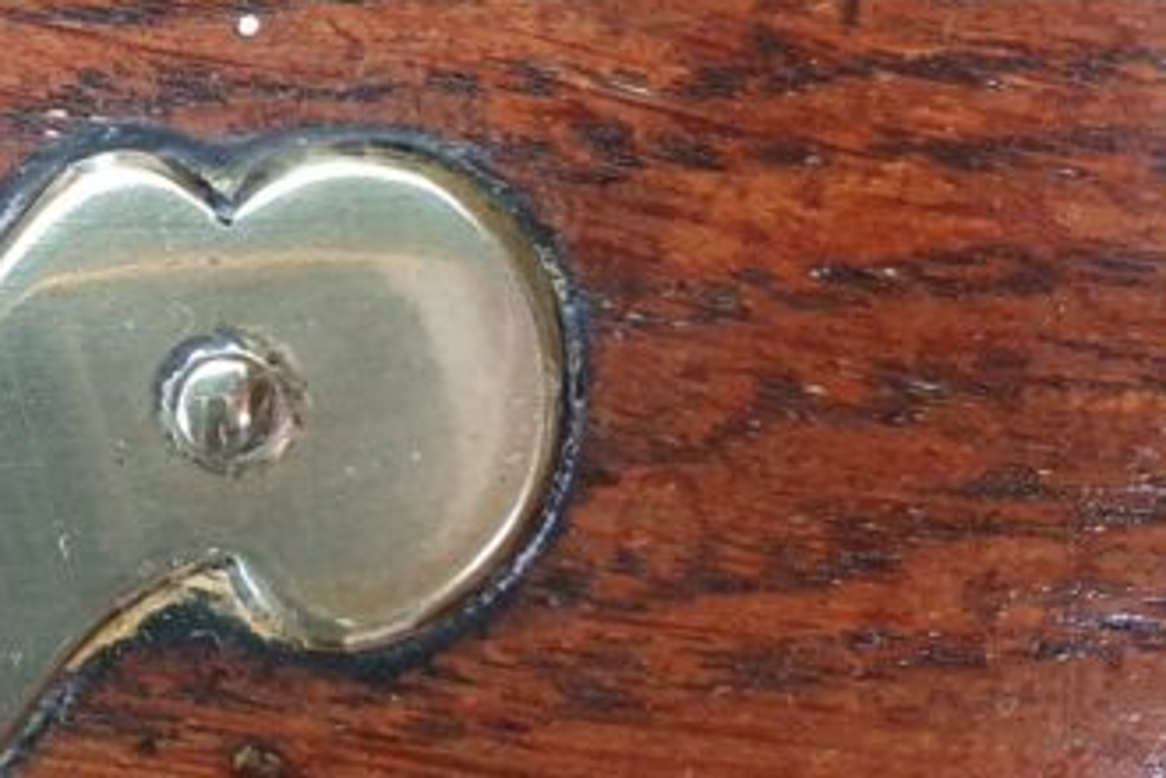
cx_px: -470
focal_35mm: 82
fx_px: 2656
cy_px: -46
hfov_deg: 21.6
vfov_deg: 16.2
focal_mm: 4.32
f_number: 2.4
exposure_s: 1/50
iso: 400
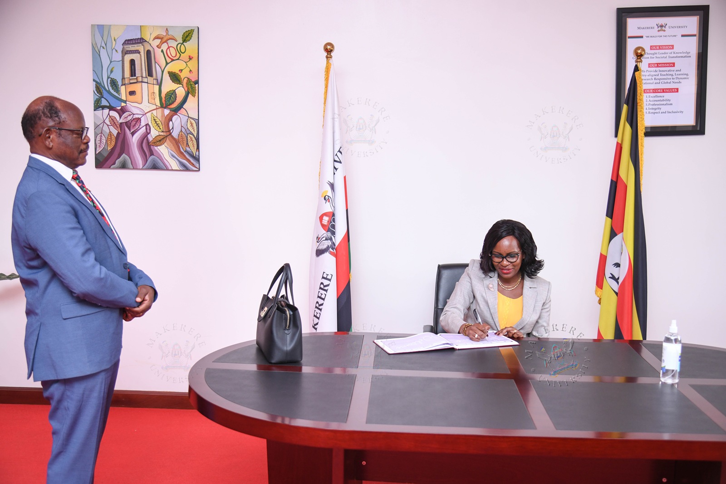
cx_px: 363
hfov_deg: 50.7
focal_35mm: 38
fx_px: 766
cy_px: 242
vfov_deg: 35.1
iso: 1000
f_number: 4
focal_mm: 38
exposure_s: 1/250
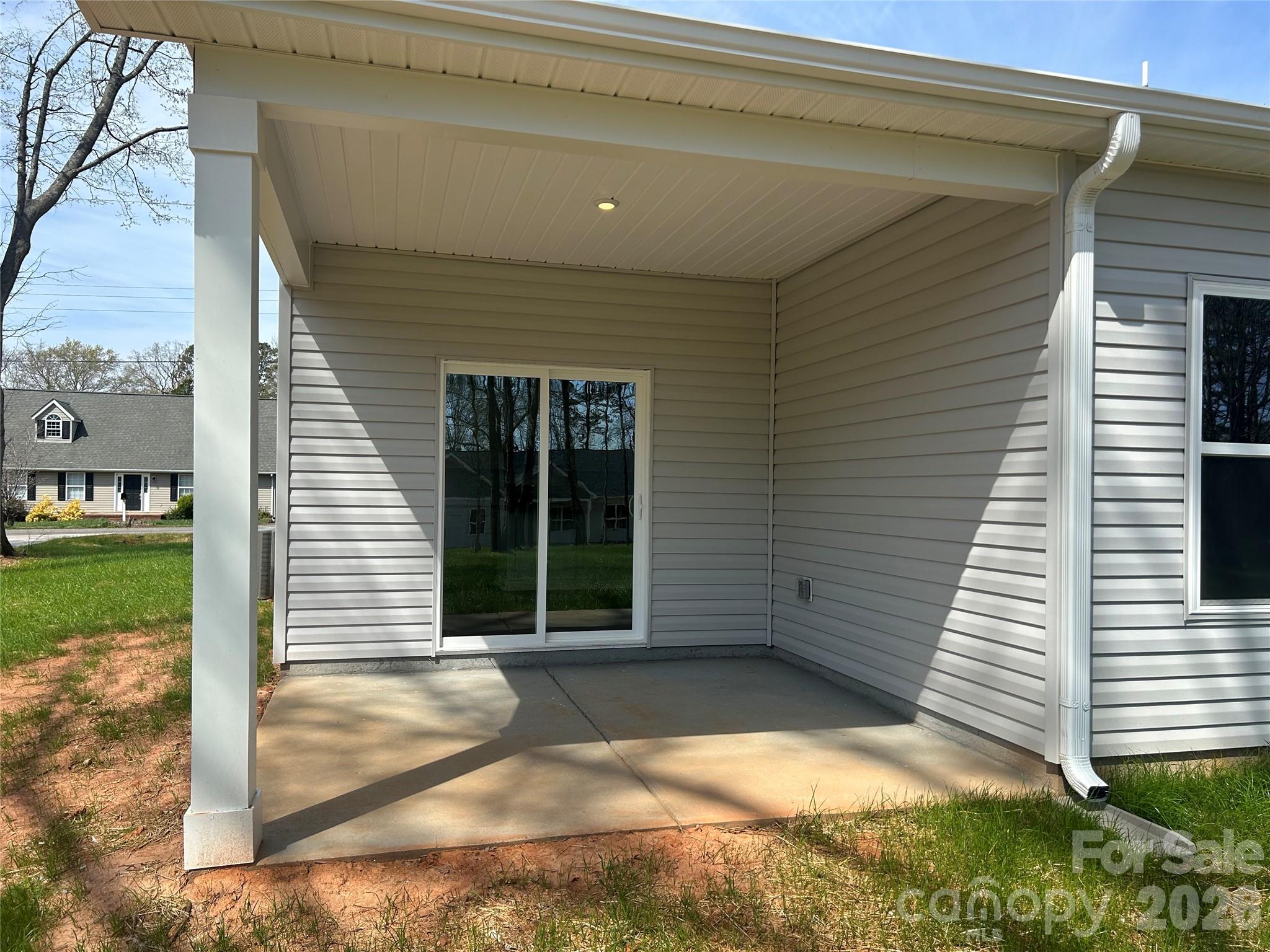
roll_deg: -0.9
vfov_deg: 53.1
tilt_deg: +0.4
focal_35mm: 26
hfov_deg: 67.3
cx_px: 635
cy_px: 476
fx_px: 954
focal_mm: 5.7
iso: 50
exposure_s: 1/2841
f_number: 1.5
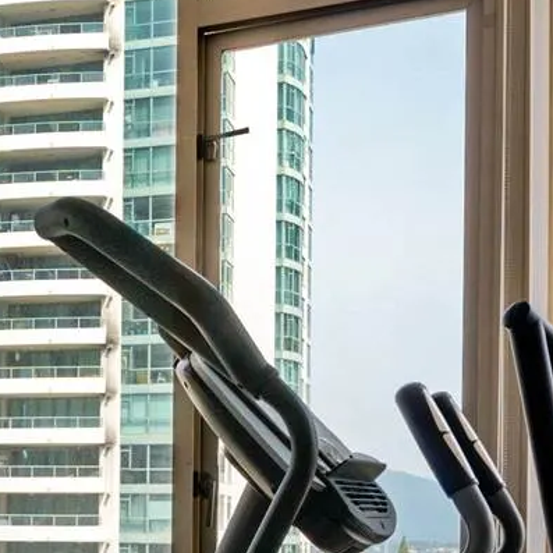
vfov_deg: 21.3
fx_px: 1428
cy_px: 526
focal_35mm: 79
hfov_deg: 20.6
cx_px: -98
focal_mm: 12
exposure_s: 1/1250
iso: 100
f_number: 6.3
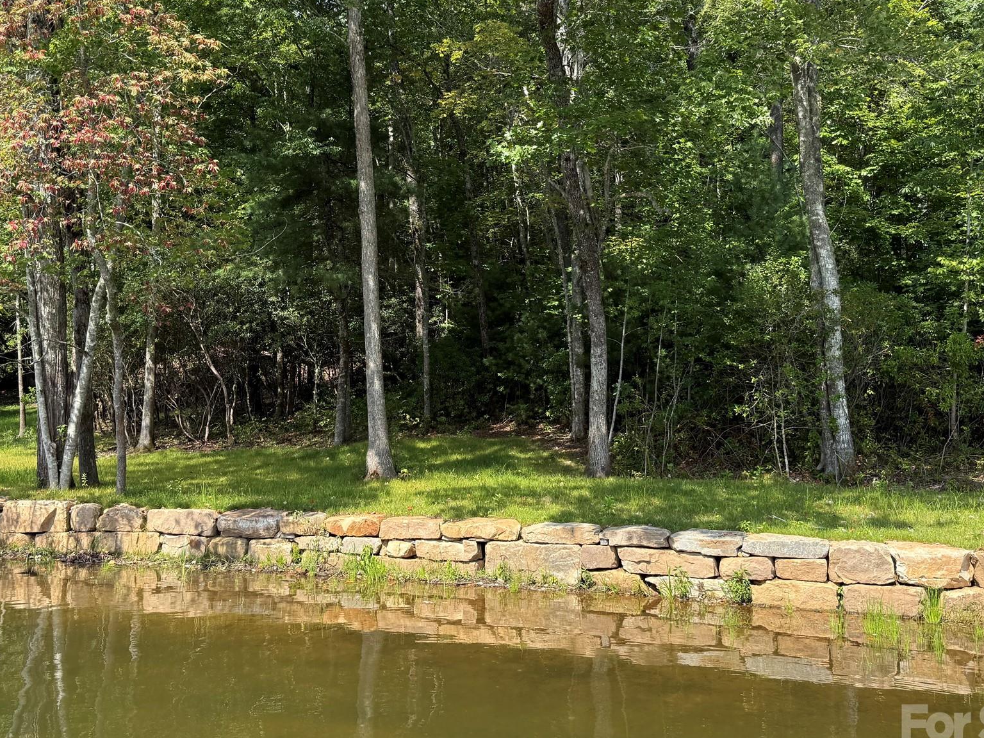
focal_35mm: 32
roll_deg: +0.0
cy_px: 332
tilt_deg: +7.4
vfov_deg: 44.1
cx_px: 457
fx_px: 910
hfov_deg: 56.8
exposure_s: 1/1653
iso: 100
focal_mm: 6.76
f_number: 1.78
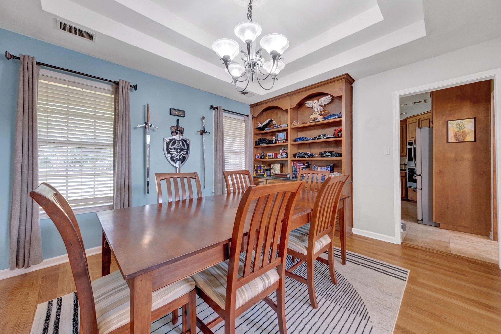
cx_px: 250
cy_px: 167
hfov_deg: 108.3
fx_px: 181
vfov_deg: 85.4
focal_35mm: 13
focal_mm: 8.4
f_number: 7.1
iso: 400
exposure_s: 1/12
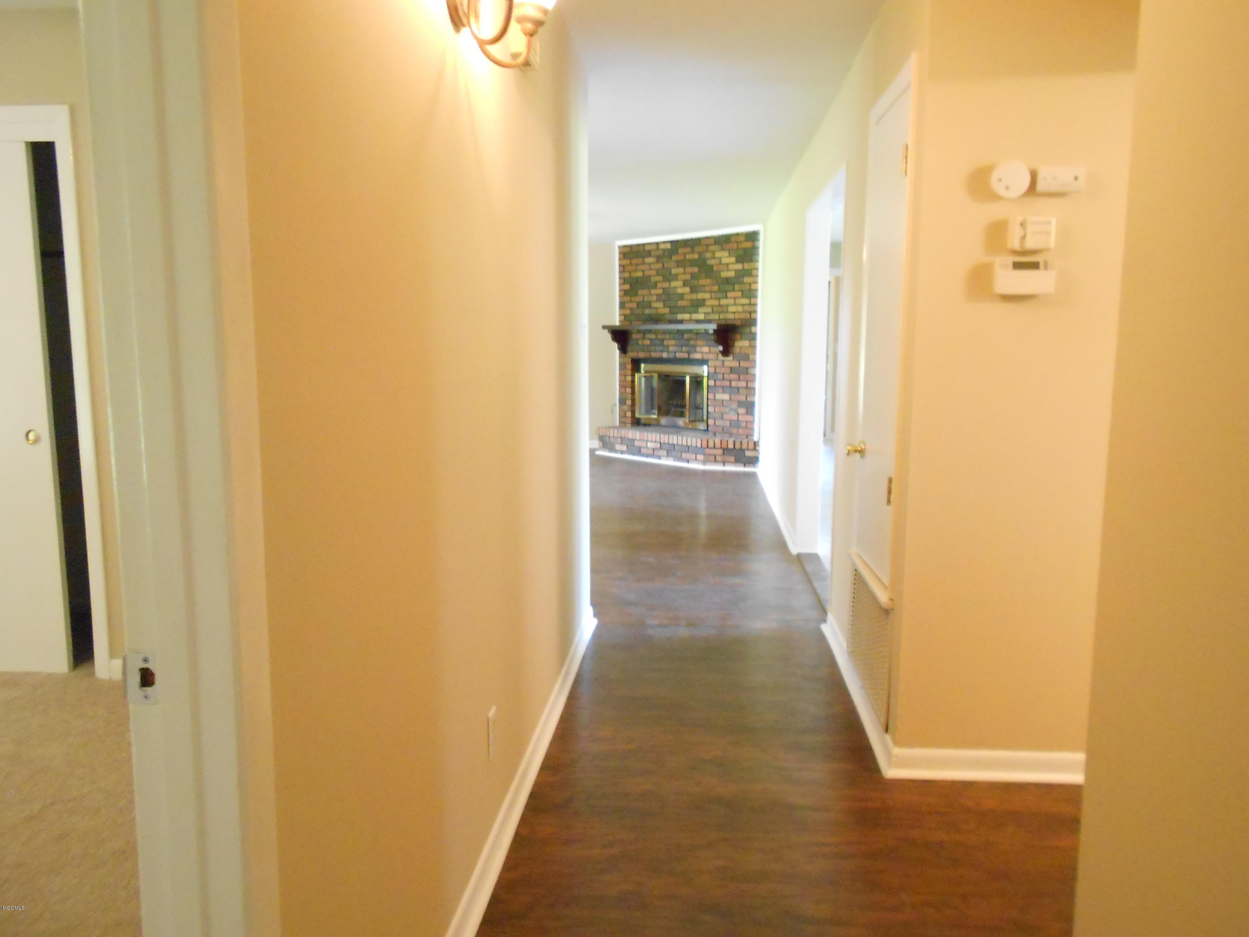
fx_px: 938
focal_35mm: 26
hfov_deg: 67.3
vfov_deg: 53.1
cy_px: 468
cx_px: 624
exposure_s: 1/20
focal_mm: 4.6
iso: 800
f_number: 3.2
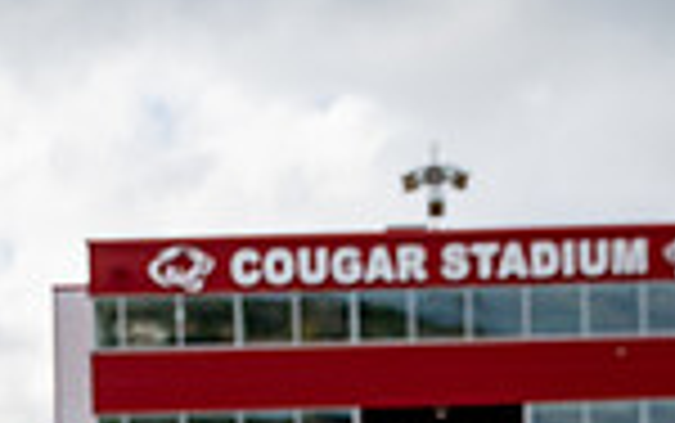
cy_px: 963
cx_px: 378
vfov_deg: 8.6
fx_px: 2596
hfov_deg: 14.8
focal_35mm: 141
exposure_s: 1/1000
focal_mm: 46
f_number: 4.5
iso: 200
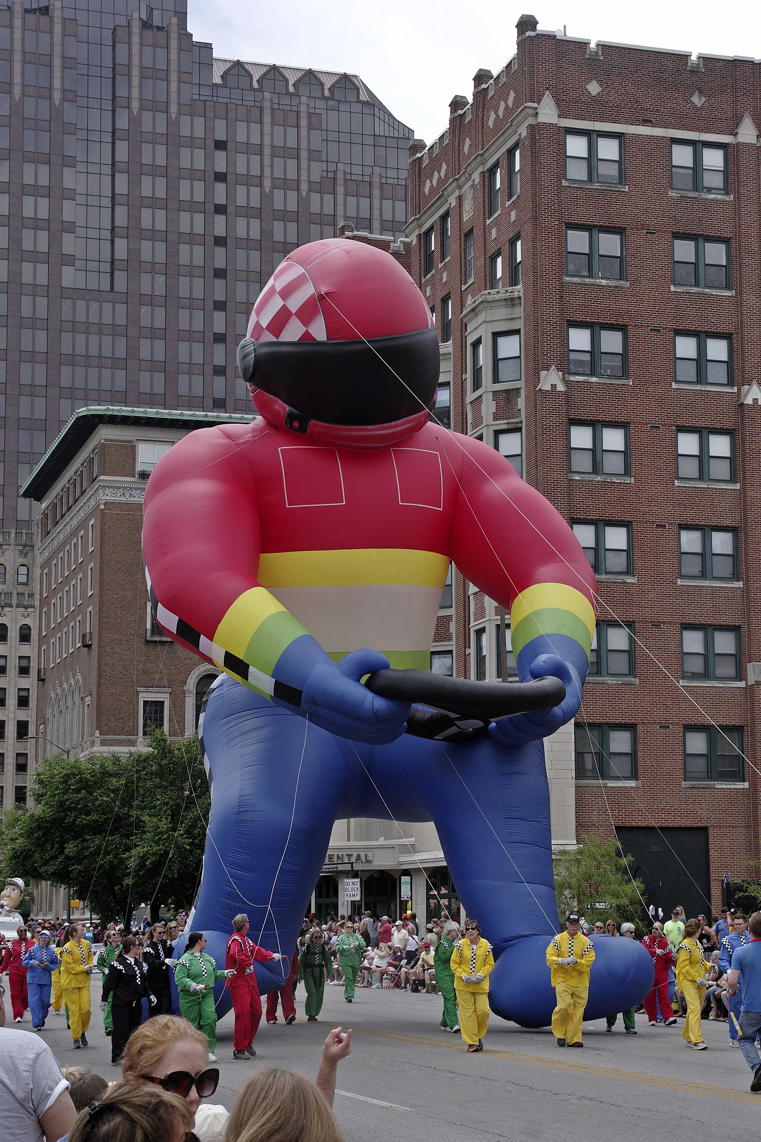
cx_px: 380
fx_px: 1807
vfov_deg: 35.1
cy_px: 571
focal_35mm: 57
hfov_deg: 23.8
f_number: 6.3
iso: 200
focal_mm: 38.13
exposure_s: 1/320
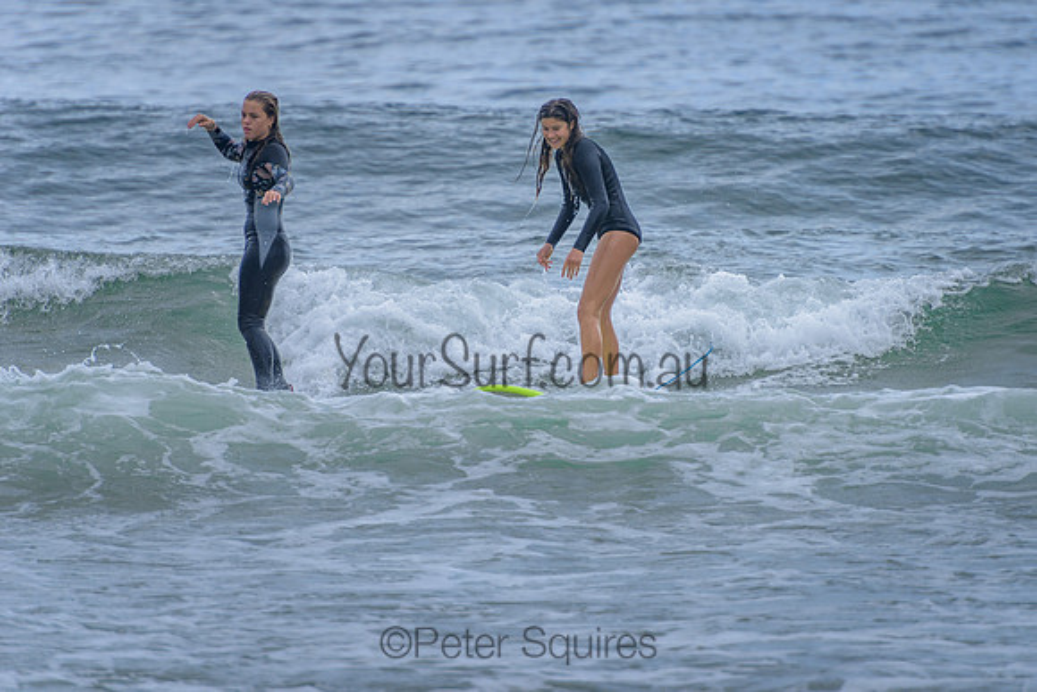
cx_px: 636
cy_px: 268
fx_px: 14127
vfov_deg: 2.8
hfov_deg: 4.2
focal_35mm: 490
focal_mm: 400
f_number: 5.6
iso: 200
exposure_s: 1/1600
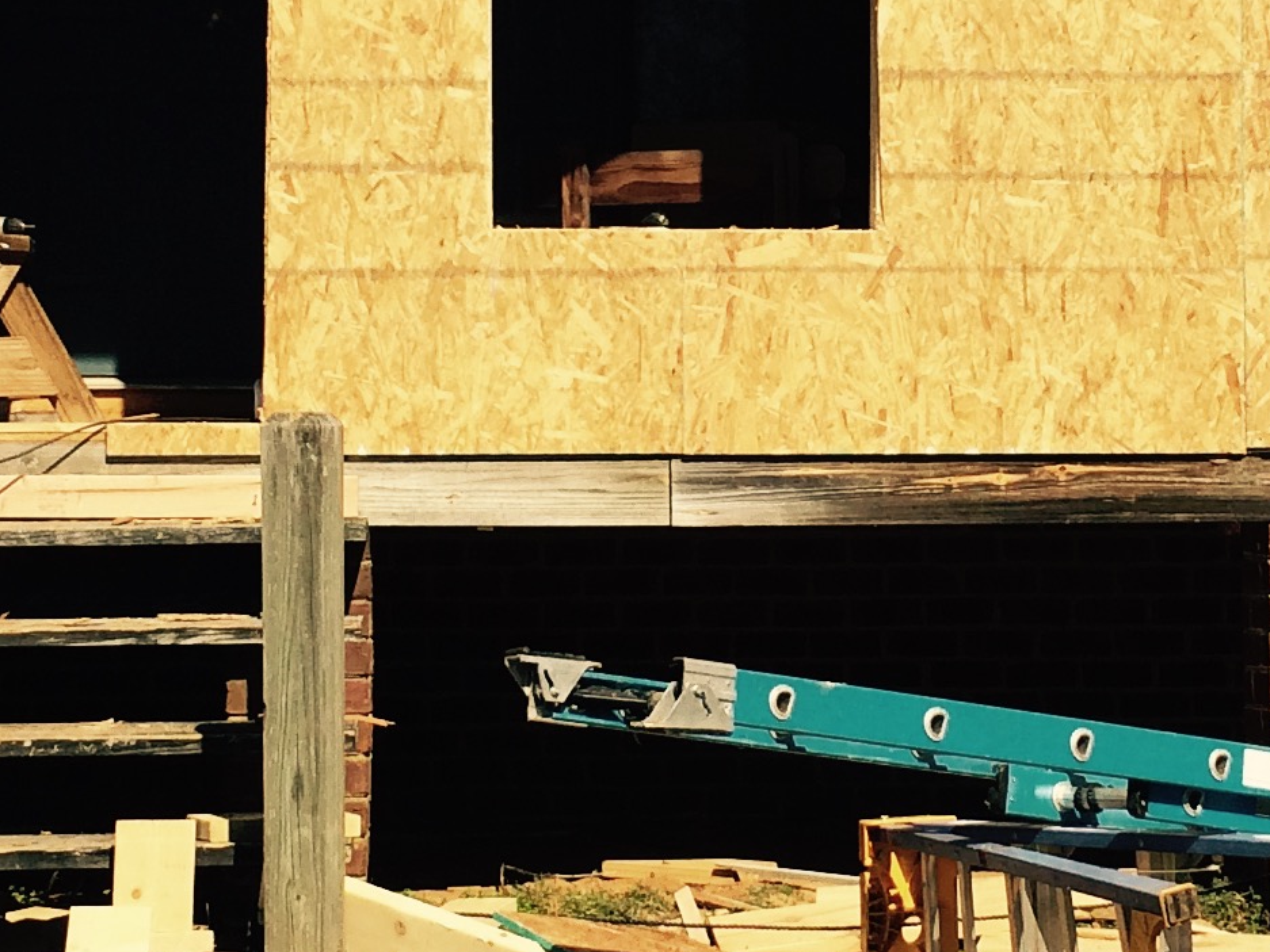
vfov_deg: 14.6
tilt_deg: +2.5
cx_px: 770
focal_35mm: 101
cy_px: 203
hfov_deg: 19.4
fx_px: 3706
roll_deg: +0.4
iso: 32
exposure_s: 1/2933
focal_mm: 4.15
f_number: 2.2
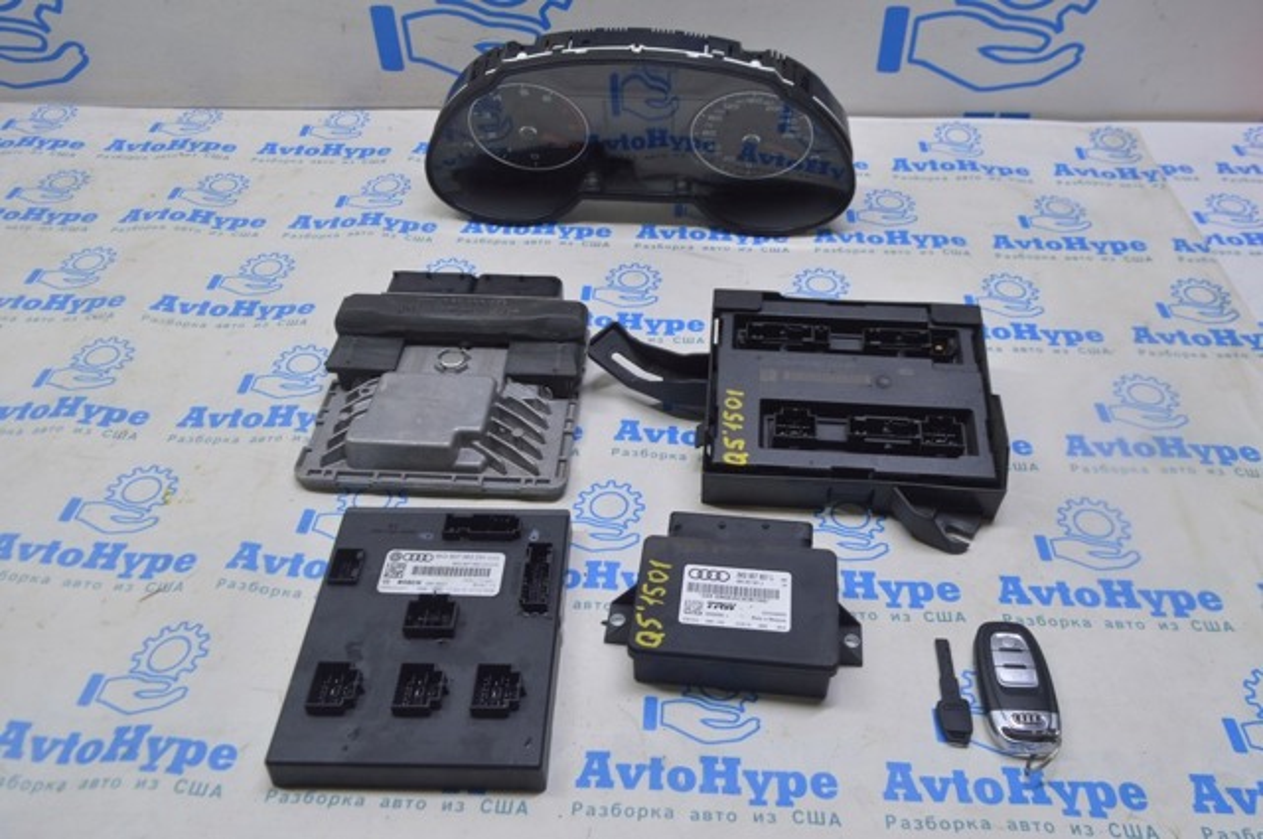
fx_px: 1051
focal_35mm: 30
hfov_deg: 62.0
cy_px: 420
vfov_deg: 43.5
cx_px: 632
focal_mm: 20
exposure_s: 1/25
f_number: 5.6
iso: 400
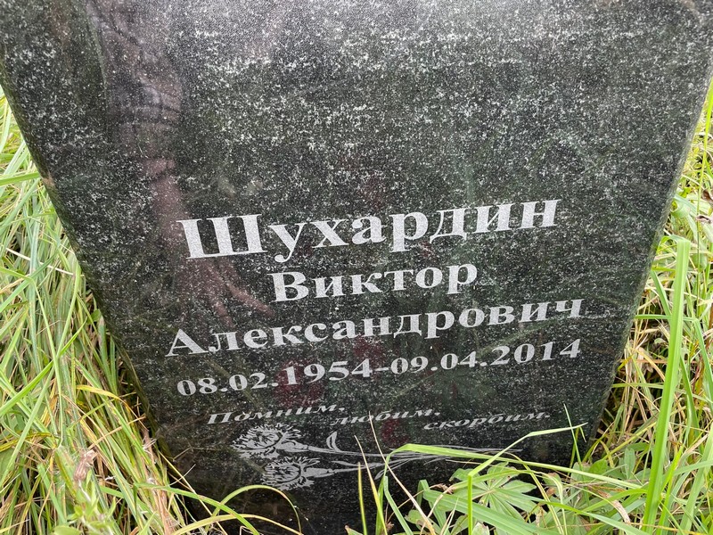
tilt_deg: -33.2
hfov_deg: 67.3
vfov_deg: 53.1
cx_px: 356
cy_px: 268
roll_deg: +3.5
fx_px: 536
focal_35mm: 26
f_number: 1.6
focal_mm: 4.2
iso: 50
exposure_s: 1/121
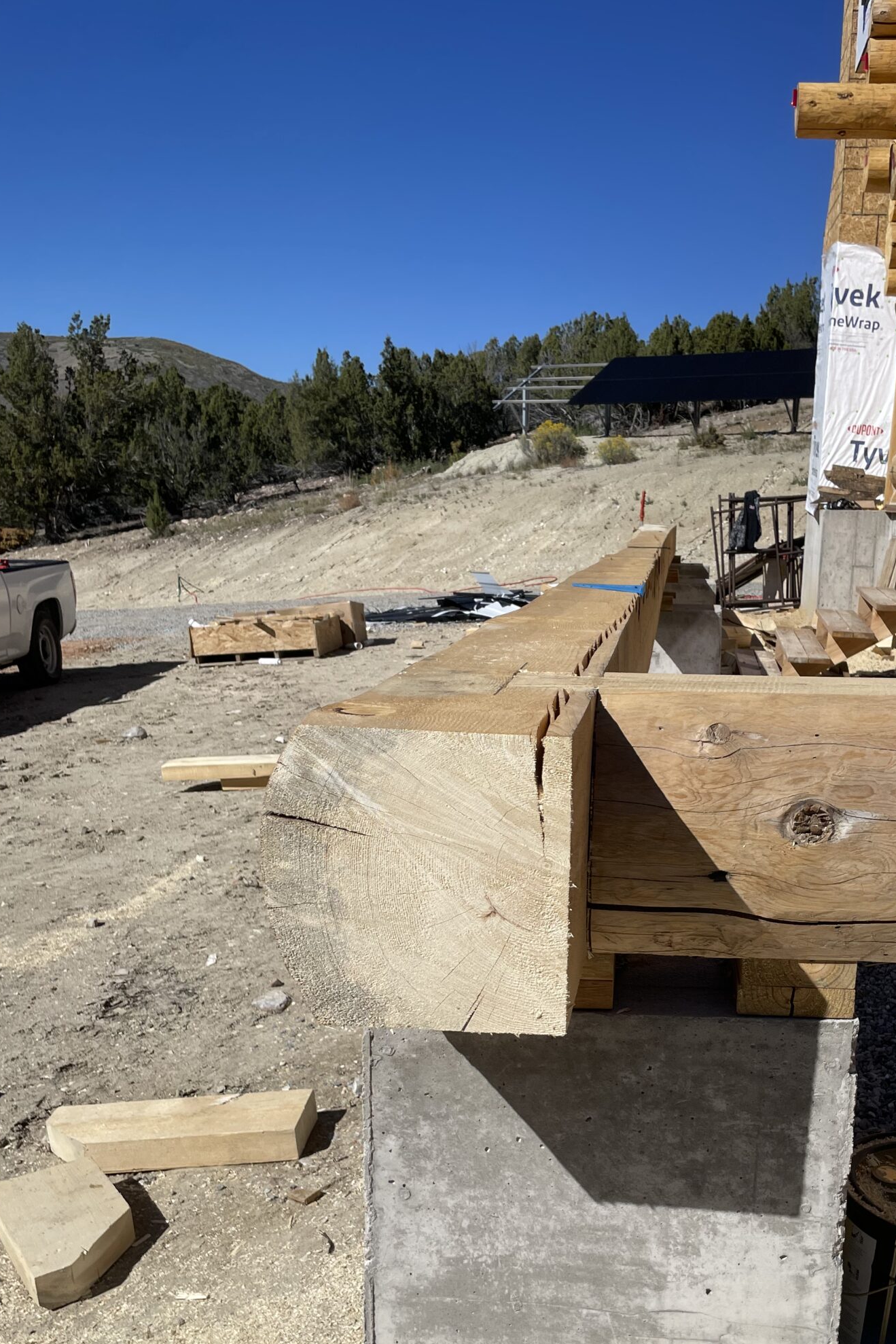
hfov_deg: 37.3
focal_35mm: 35
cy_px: 869
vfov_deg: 53.6
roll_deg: +1.5
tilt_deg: -15.5
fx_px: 1306
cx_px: 621
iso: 32
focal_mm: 4.2
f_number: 1.6
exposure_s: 1/7299
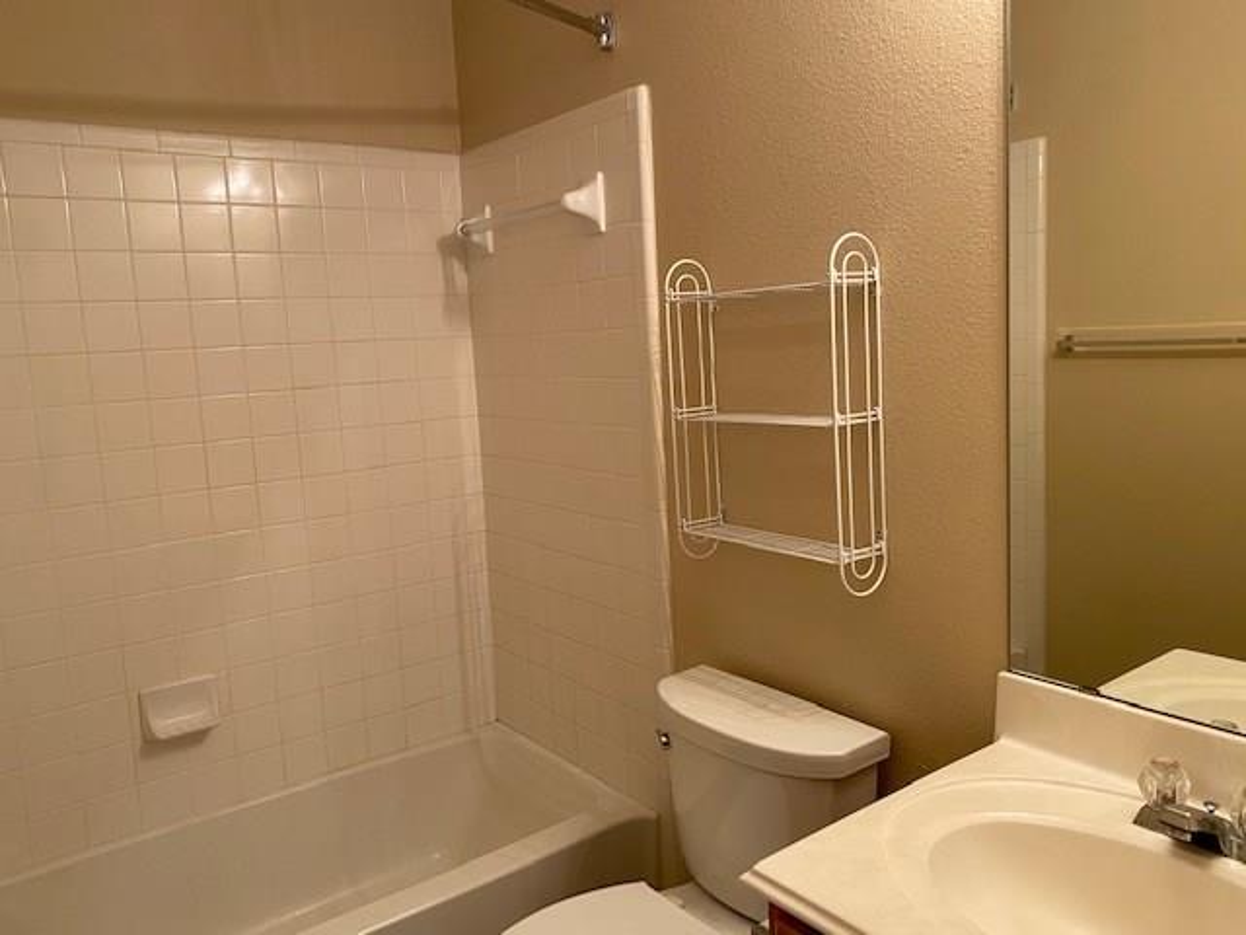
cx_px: 623
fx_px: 936
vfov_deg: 53.1
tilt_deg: -6.1
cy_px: 468
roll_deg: +2.8
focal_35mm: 26
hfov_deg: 67.3
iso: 125
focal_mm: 4.25
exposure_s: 1/60
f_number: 1.8
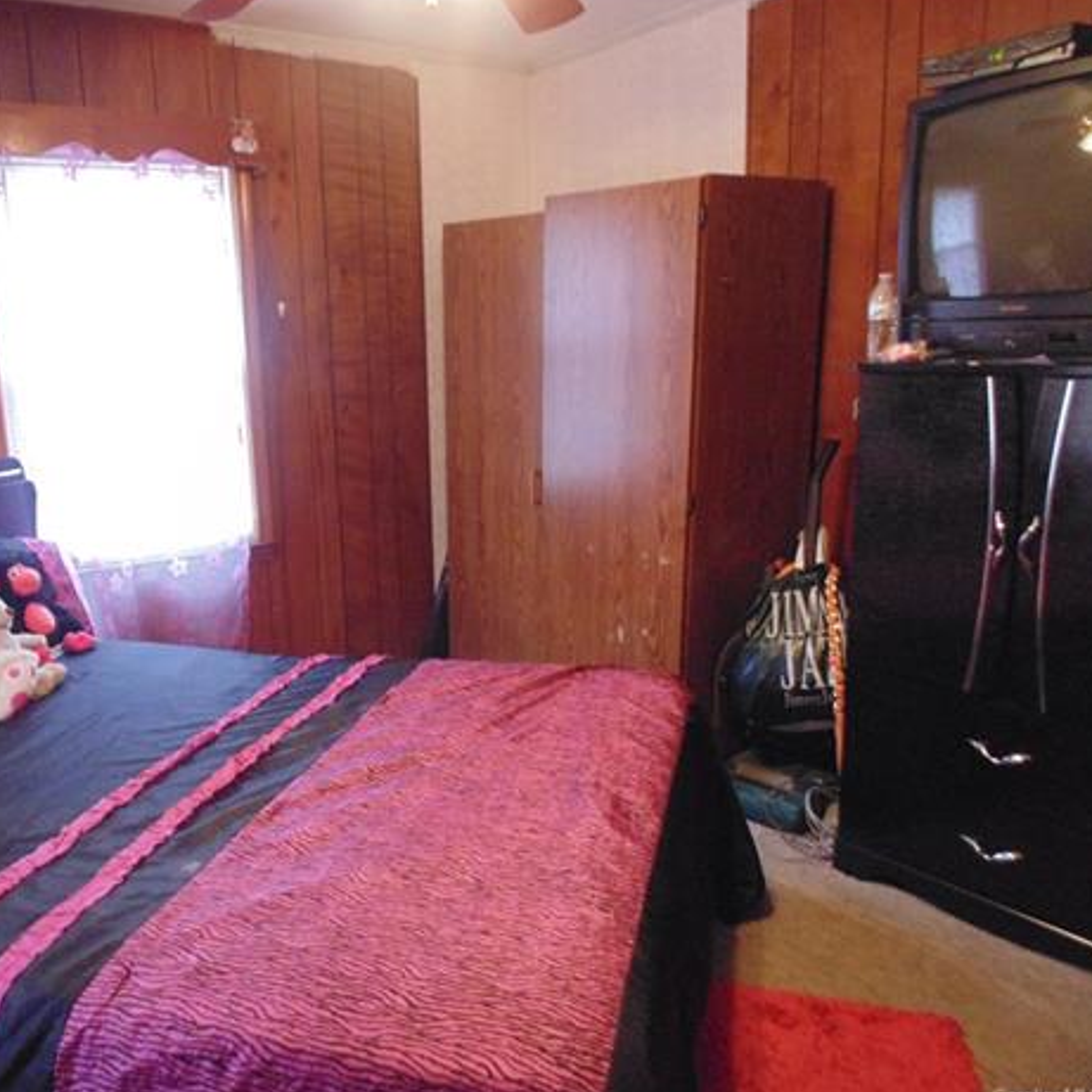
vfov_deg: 59.1
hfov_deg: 58.3
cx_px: 405
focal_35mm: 27
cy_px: 542
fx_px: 964
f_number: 3.1
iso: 400
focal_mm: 4
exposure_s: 1/10
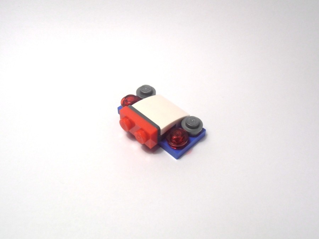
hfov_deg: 50.1
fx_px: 341
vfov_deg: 38.7
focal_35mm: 37
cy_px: 120
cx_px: 160
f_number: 3.9
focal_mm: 6.61
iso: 80
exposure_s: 1/160
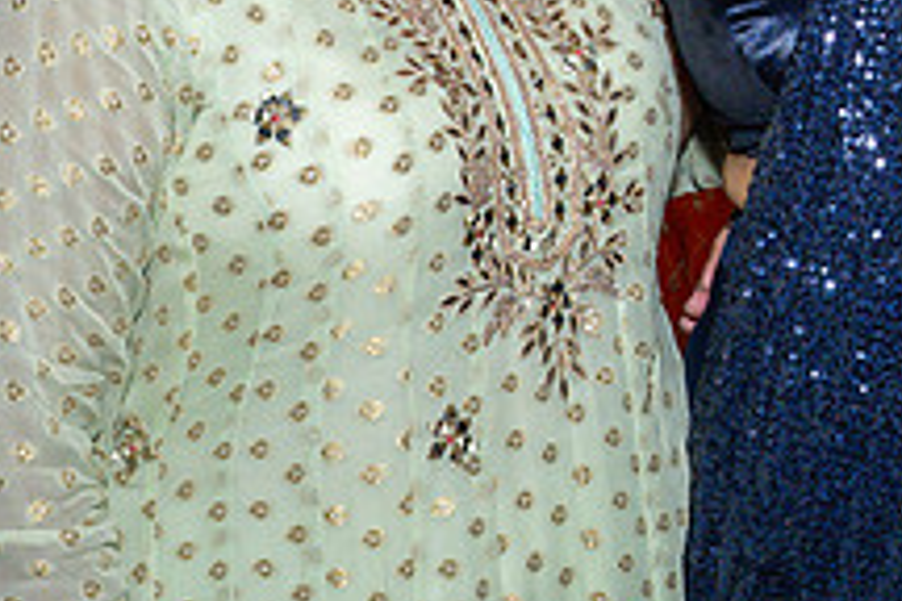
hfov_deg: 17.2
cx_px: 828
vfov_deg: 11.3
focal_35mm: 117
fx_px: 2931
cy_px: -246
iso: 800
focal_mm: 23
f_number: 8
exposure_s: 1/250
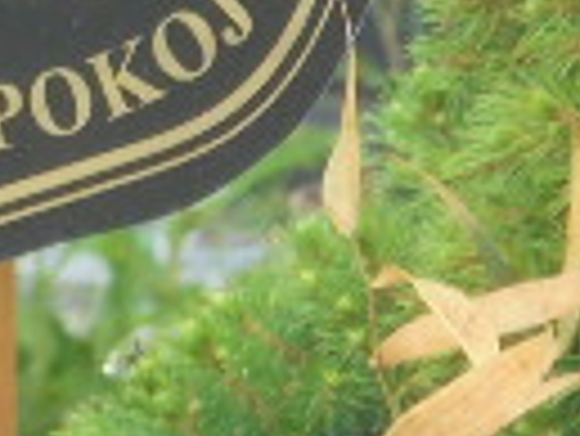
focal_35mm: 772
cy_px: -440
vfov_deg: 1.9
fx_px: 12947
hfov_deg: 2.6
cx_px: -324
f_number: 6.5
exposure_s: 1/125
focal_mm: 27.6
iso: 250
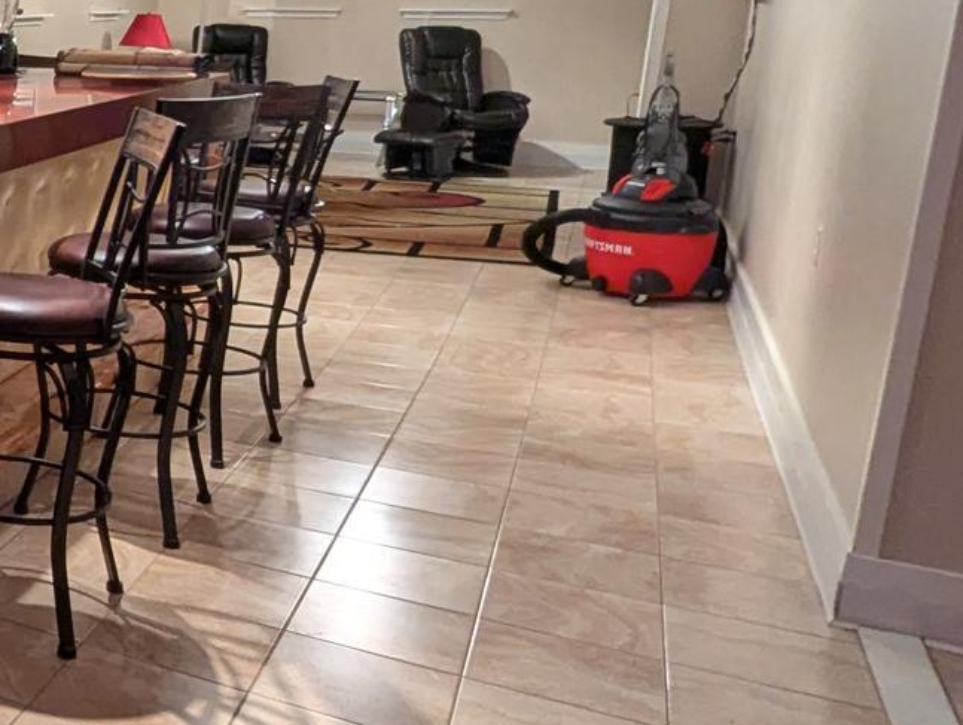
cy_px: 222
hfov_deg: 31.3
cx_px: -375
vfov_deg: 34.8
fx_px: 1142
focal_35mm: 41
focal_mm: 1.95
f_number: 2.2
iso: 222
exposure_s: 1/24
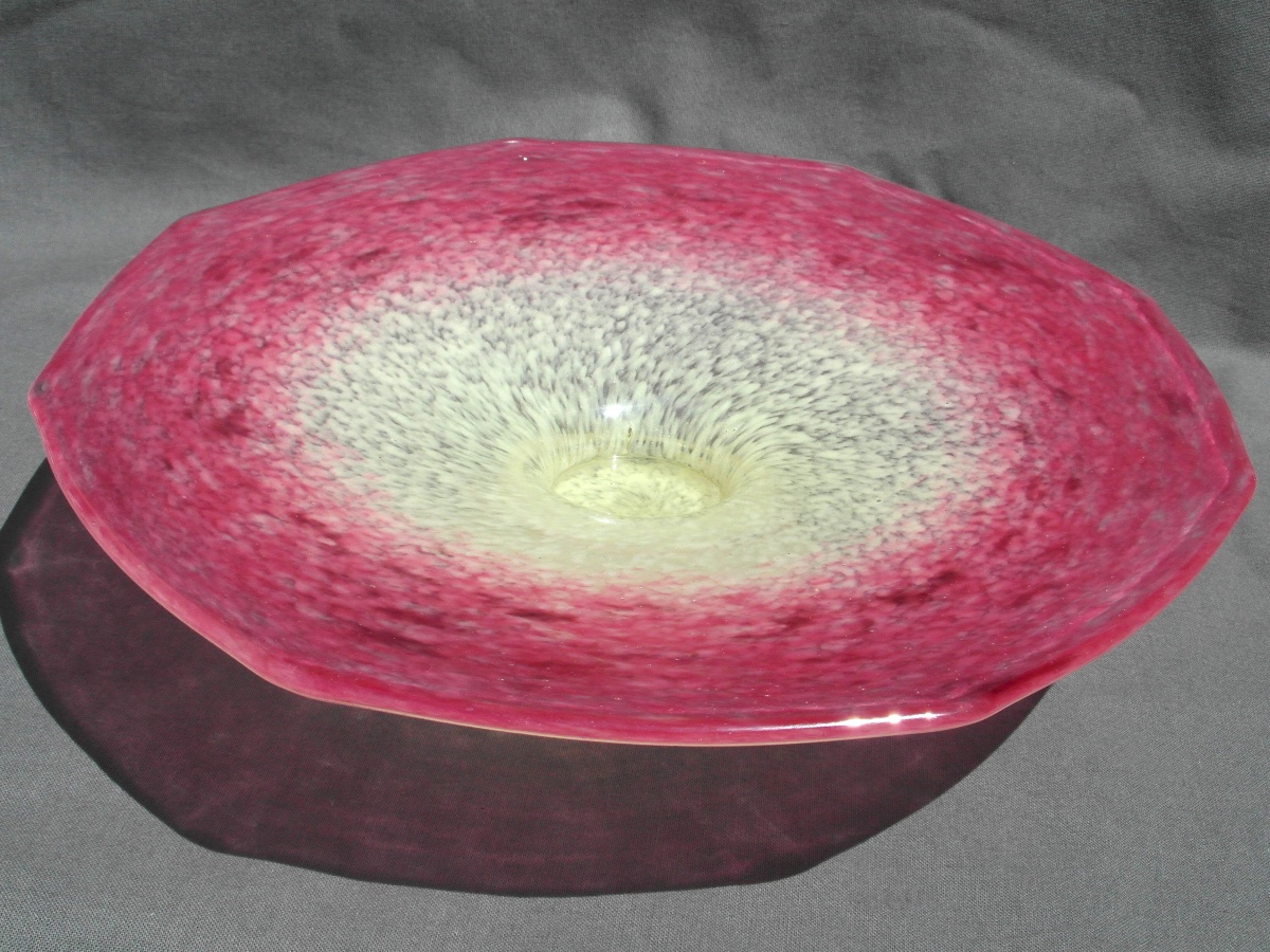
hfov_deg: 36.2
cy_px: 476
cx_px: 635
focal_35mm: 53
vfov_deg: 27.5
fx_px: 1944
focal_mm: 8.7
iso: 80
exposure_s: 1/500
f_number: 6
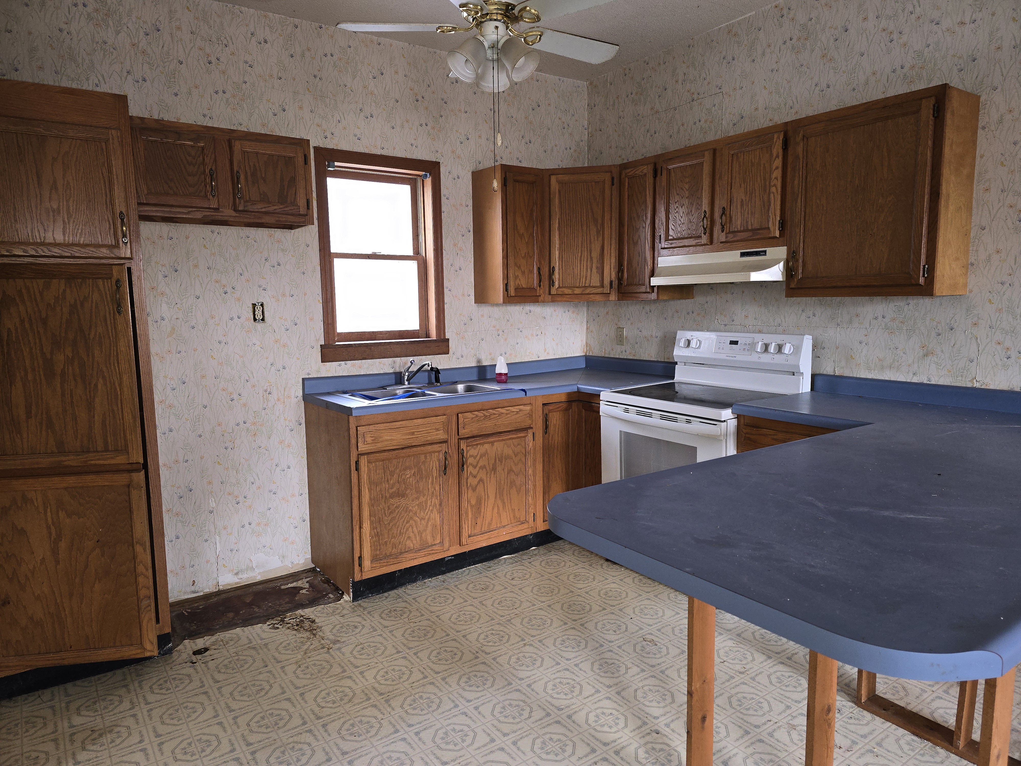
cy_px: 383
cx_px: 510
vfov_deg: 58.9
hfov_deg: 73.9
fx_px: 678
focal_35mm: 23
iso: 125
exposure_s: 1/60
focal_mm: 6.3
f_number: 1.7
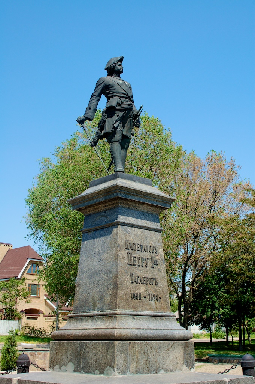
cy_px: 192
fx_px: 511
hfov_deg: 28.0
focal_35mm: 48
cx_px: 128
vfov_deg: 41.1
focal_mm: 32
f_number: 8
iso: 200
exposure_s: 1/250
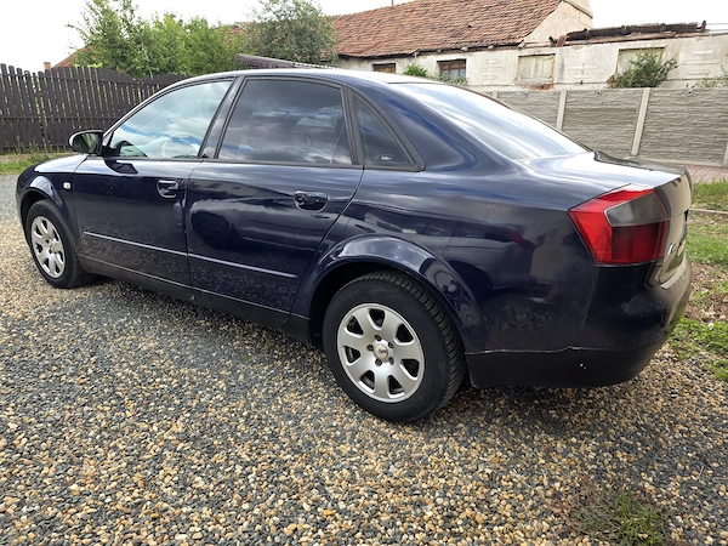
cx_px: 364
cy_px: 273
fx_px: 484
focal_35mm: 23
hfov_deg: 73.9
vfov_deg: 58.9
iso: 32
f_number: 1.7
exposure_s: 1/180
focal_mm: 6.3
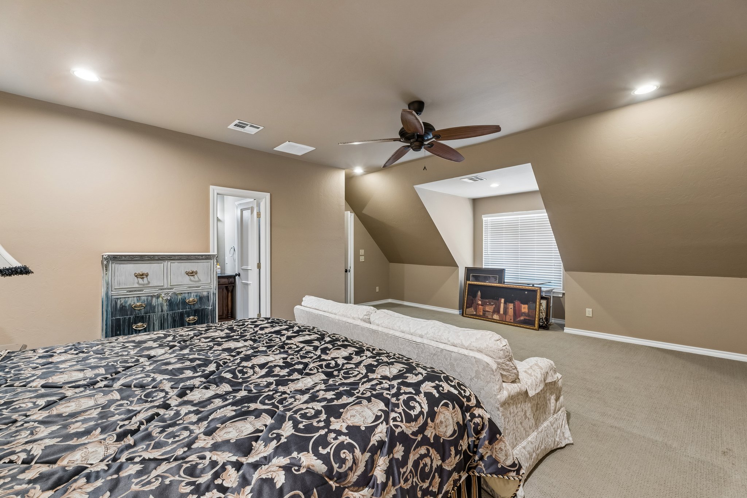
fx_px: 311
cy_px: 249
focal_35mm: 15
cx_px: 374
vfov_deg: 77.3
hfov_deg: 100.4
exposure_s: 1/5
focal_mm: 10
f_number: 7.1
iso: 200
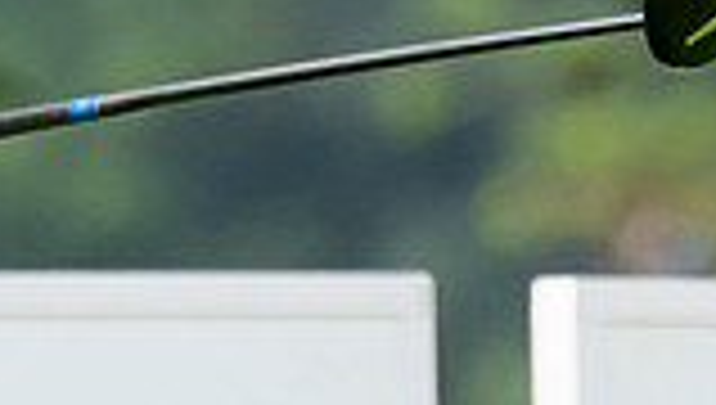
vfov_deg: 0.4
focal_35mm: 2800
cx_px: -16
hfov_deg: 0.8
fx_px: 53240
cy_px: -547
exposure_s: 1/2500
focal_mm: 400
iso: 1600
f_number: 6.3
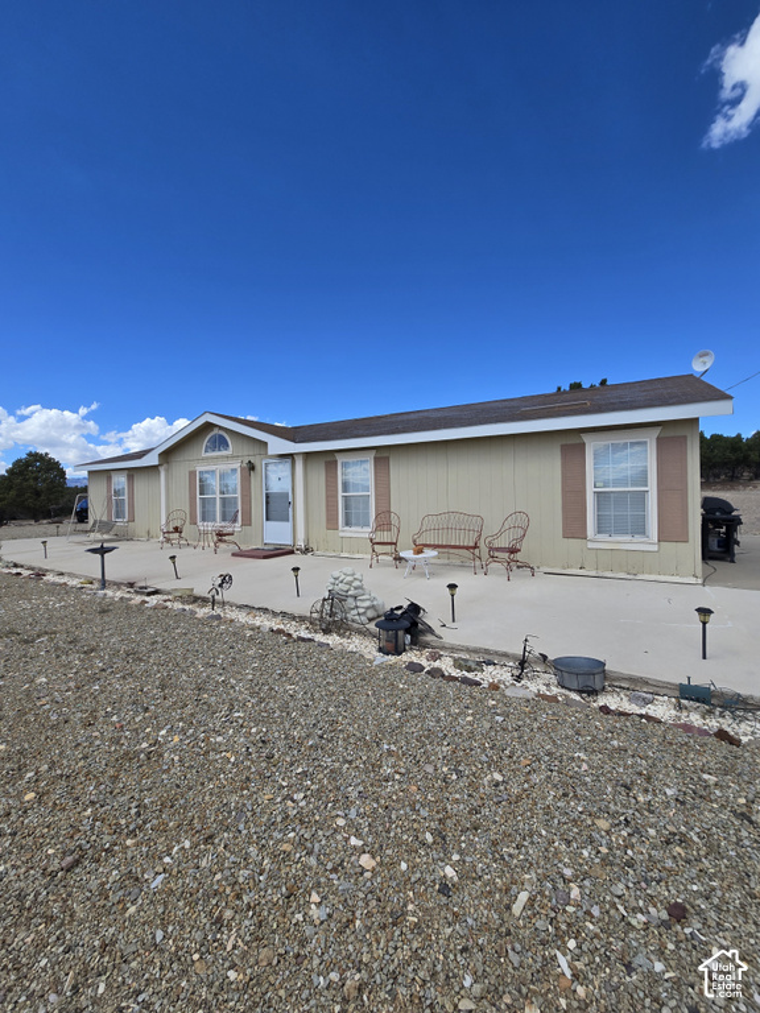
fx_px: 381
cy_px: 506
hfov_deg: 89.9
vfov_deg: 106.2
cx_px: 380
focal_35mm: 13
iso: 50
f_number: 2.2
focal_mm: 2.2
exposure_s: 1/2271
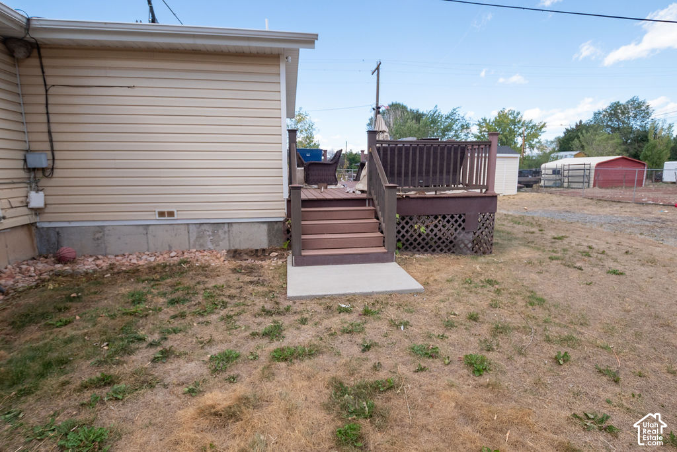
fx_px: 342
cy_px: 226
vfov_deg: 66.8
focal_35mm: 18
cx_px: 338
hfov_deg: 89.4
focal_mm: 11.5
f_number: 5
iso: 500
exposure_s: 1/1000
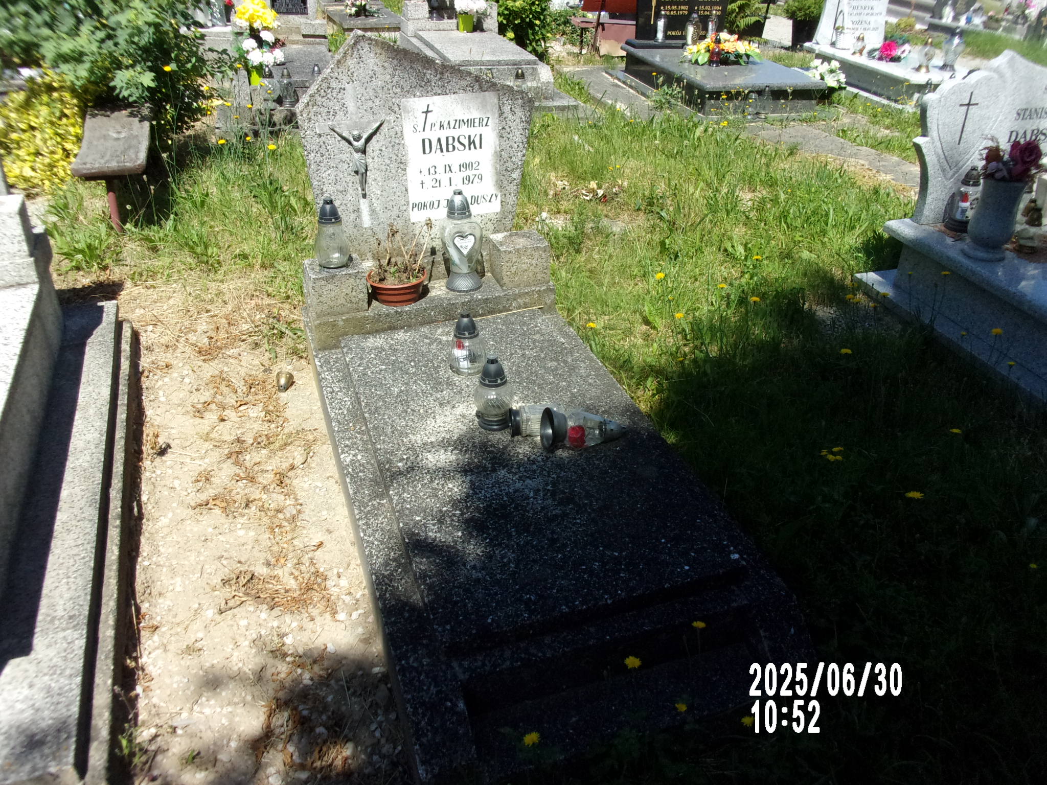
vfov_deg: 49.7
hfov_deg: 63.4
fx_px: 847
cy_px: 392
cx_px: 524
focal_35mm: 28
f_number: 10.8
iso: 200
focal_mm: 5.1
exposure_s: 1/180
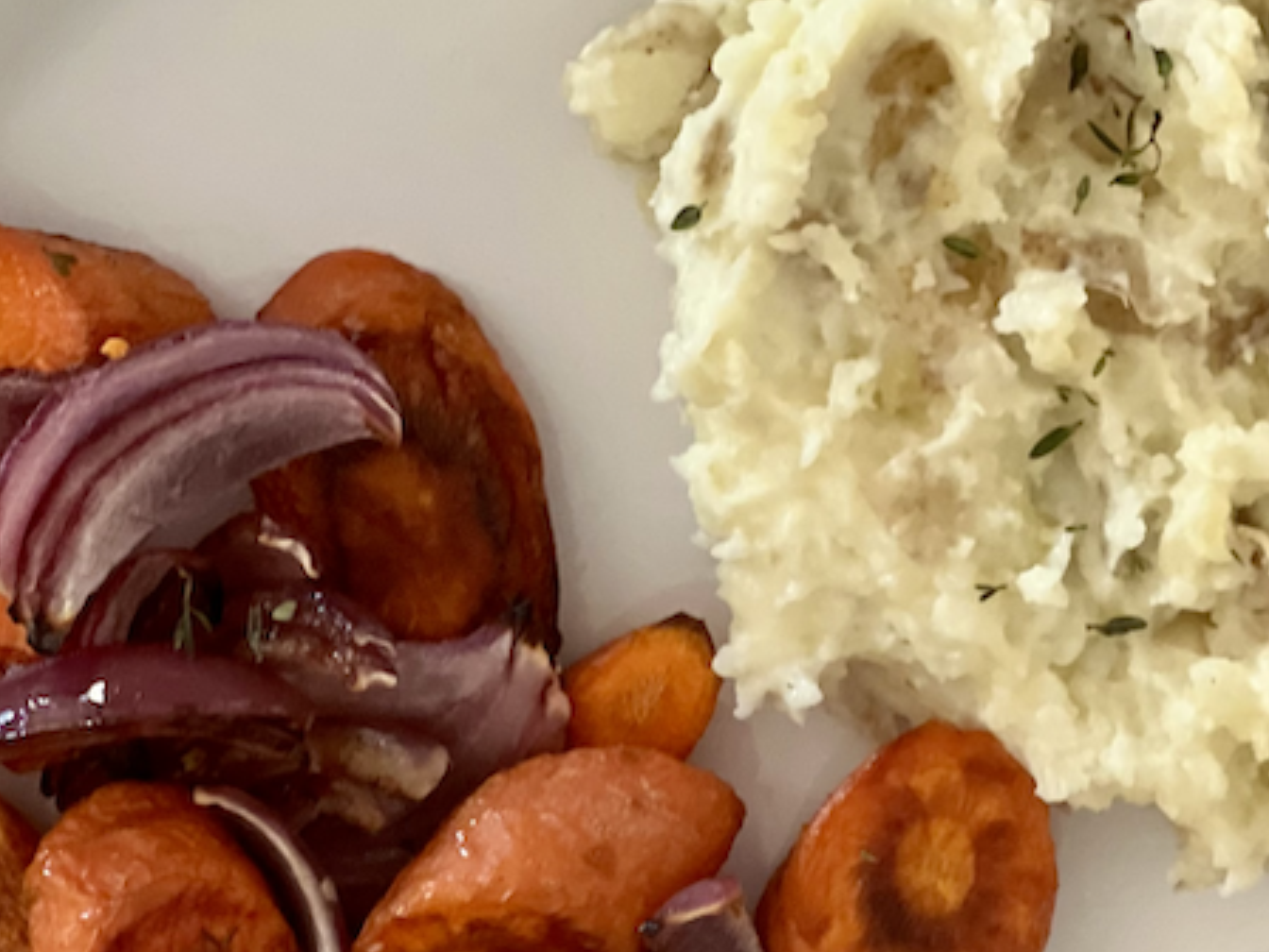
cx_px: 1102
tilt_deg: -77.9
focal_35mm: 172
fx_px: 6305
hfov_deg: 11.4
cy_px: 901
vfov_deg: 8.6
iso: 400
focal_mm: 9
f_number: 2.8
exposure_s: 1/24
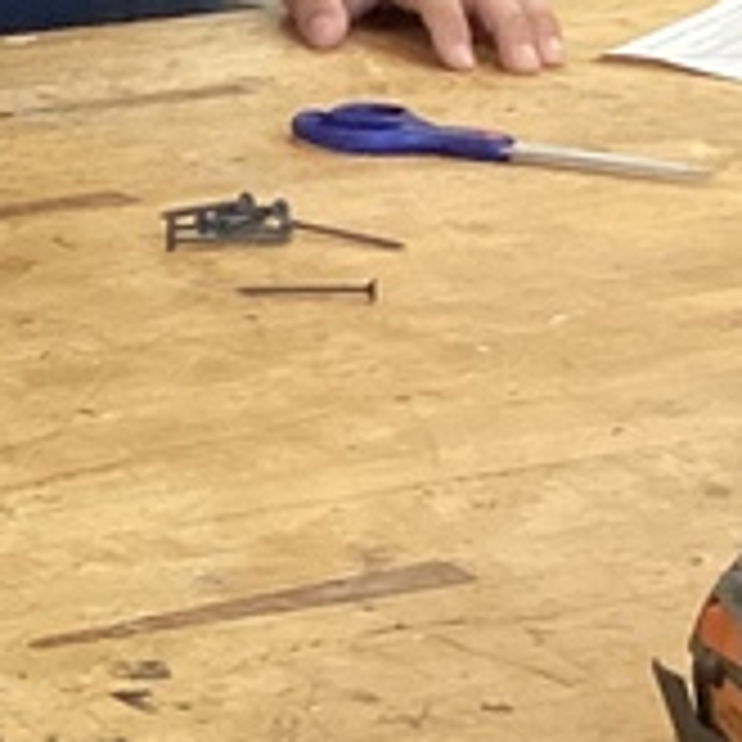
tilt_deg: -19.4
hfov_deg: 9.9
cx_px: -463
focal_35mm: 170
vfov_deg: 10.3
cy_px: 396
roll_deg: -0.4
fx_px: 4123
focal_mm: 3.3
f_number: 2.4
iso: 250
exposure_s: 1/60
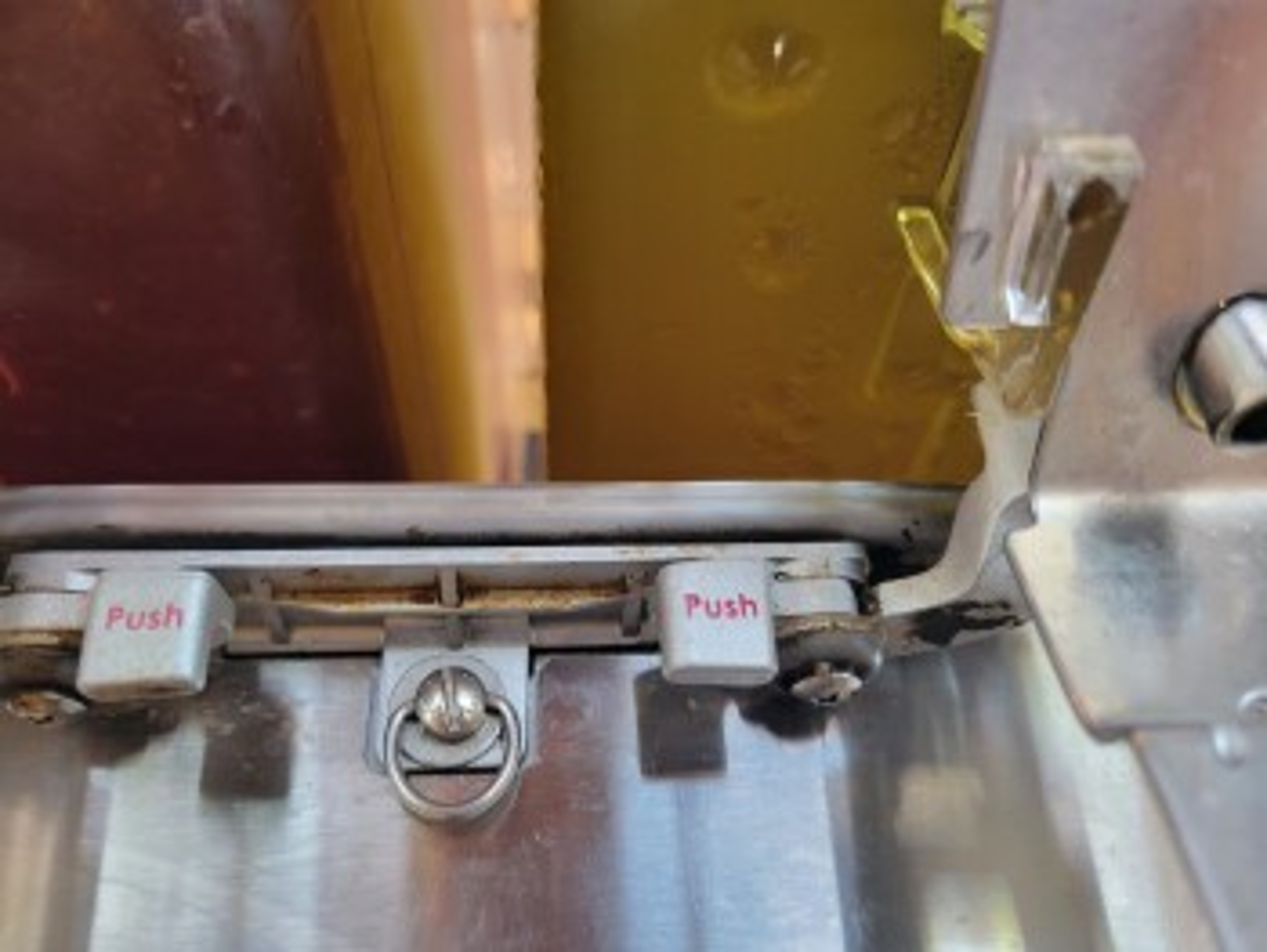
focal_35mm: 26
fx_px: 952
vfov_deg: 53.1
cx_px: 634
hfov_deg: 67.3
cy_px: 476
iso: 160
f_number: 1.8
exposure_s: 1/59
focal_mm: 5.4
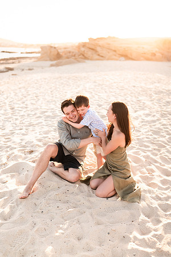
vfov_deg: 54.4
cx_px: 86
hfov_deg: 37.9
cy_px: 128
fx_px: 249
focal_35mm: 35
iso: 100
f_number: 1.8
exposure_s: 1/2500
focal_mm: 35
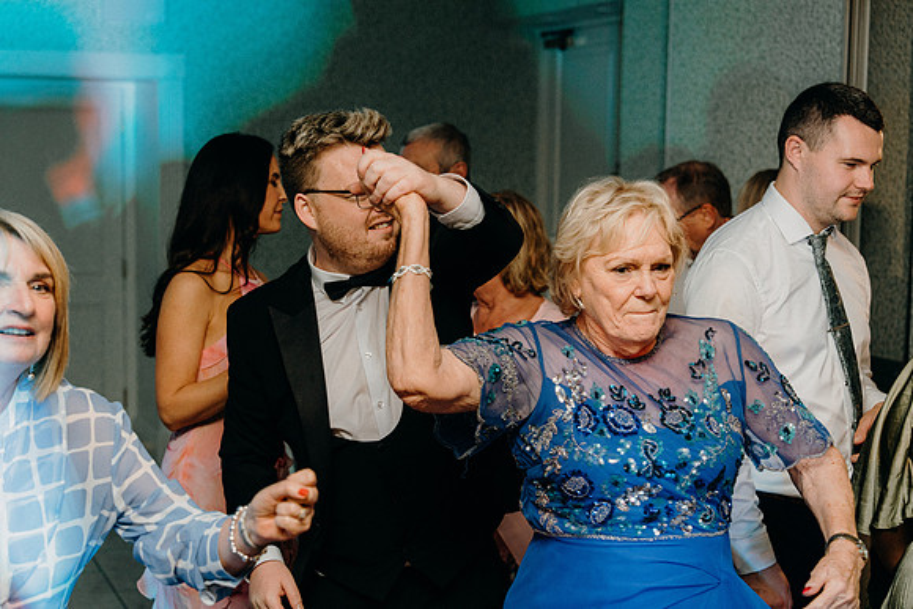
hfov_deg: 35.0
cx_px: 456
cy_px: 304
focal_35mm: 57
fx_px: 1446
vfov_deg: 23.8
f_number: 3.5
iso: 2500
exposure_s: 1/160
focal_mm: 57
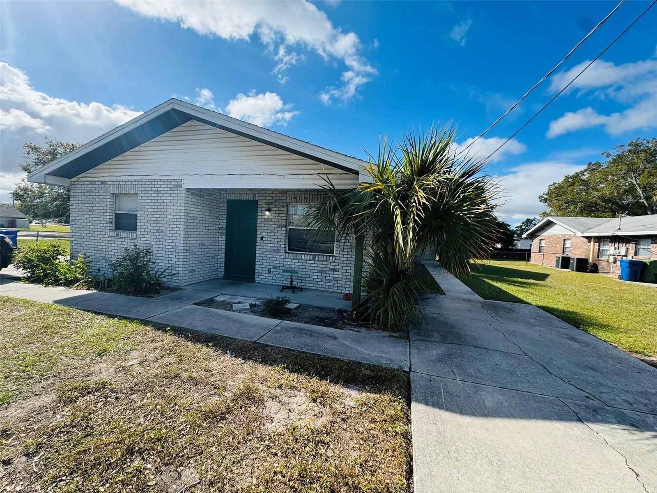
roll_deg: -2.0
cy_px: 246
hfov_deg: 102.1
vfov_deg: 85.7
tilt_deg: -2.3
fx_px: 266
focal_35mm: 14
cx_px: 328
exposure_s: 1/831
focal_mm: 2.22
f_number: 2.2
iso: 50
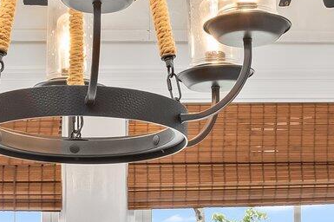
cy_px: 483
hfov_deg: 12.5
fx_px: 1529
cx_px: 133
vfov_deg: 7.8
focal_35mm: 165
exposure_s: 1/5
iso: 500
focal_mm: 21
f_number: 9
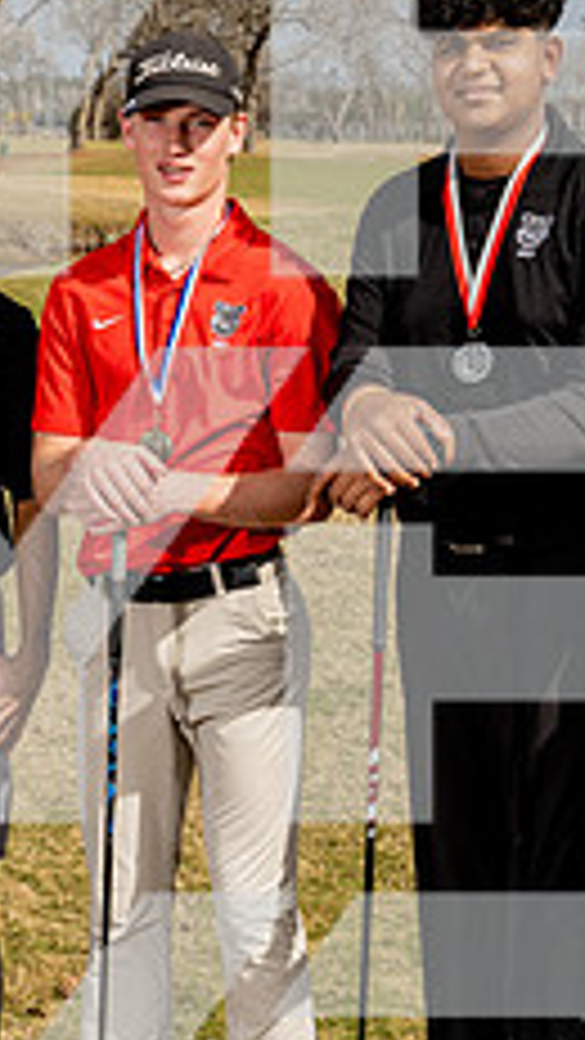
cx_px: 198
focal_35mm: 121
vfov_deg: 17.7
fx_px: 3336
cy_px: 588
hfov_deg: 10.0
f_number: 11
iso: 100
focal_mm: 46
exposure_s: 1/250
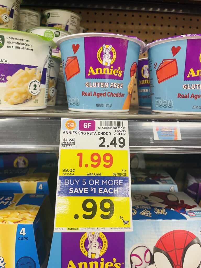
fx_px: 201
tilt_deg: -12.1
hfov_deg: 53.1
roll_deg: -1.9
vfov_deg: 67.3
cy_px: 134
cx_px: 100
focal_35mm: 26
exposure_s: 1/66
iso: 100
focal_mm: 4.2
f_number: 1.6
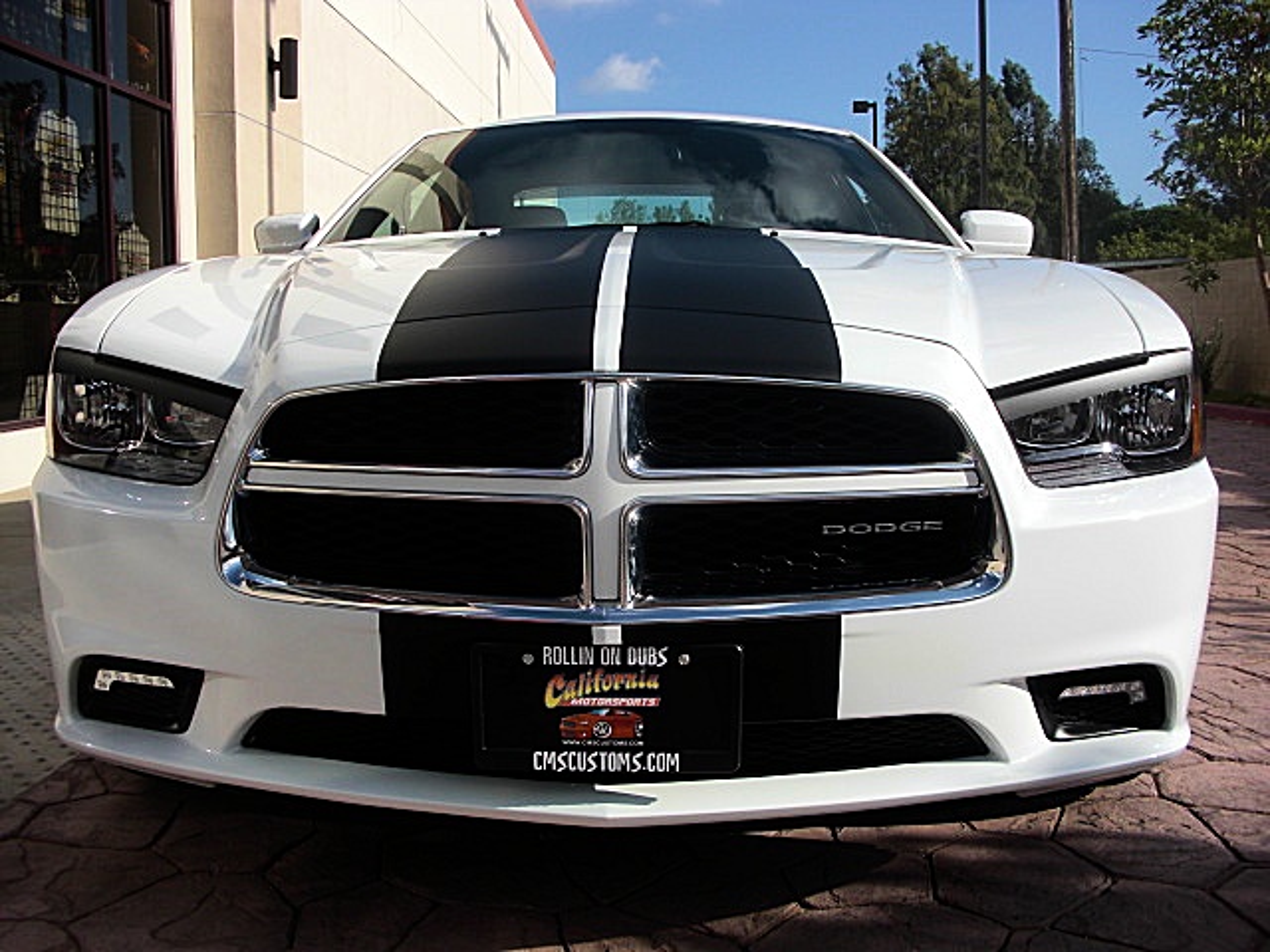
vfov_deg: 39.7
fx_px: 1321
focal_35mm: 36
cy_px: 476
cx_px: 635
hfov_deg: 51.4
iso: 50
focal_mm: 6.3
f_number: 7.9
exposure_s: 1/160
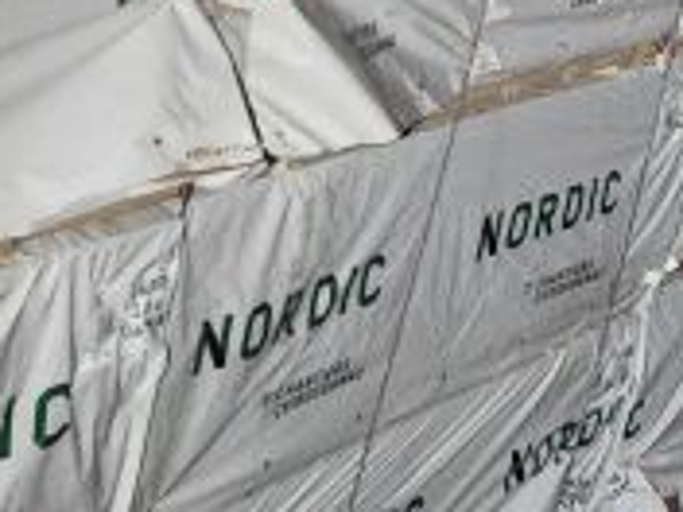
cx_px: 1498
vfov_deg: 11.2
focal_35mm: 131
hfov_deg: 12.6
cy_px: -19
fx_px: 2585
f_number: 1.8
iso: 1600
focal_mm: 5.54
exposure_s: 1/20
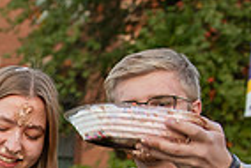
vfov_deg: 11.5
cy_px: 254
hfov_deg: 15.7
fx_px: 796
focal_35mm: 114
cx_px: -180
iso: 800
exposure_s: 1/320
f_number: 3.2
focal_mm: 28
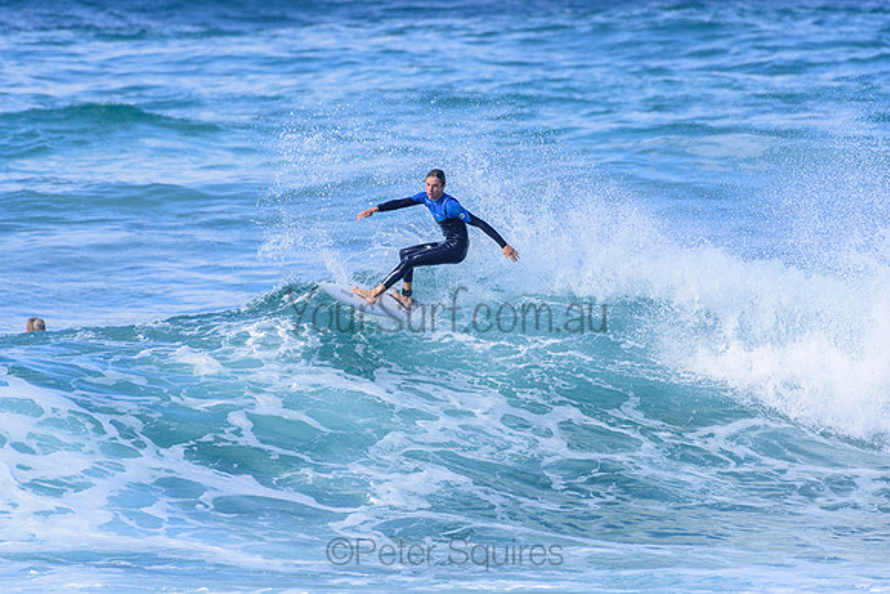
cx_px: 445
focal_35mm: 750
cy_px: 297
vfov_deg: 1.8
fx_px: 18545
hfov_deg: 2.7
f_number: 5.6
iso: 360
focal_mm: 500
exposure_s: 1/2000
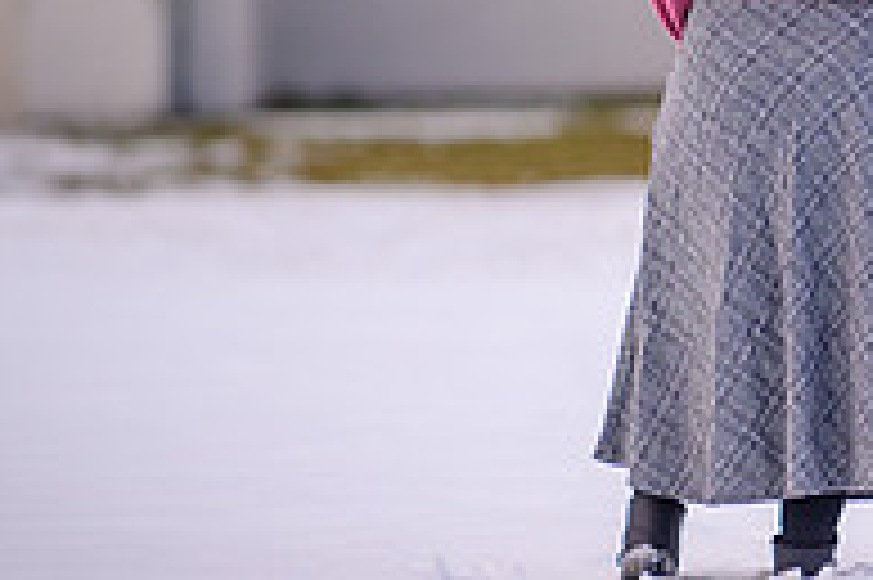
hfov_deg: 3.4
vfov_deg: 2.2
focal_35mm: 611
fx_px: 14804
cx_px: 1040
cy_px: -27
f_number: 2.8
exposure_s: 1/500
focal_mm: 200
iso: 250
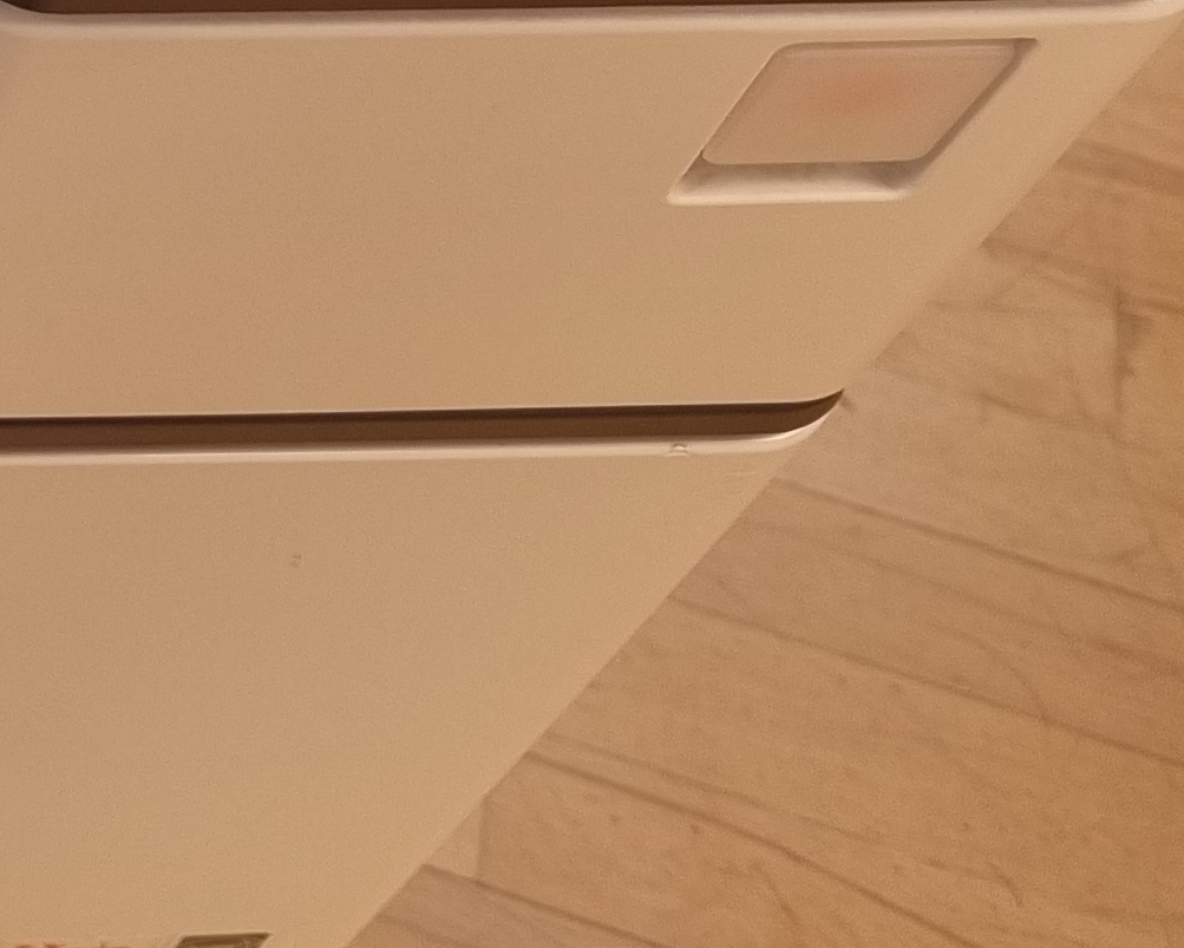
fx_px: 3575
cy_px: -730
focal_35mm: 102
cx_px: -955
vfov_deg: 13.6
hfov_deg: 15.9
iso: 50
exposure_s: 1/62
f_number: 1.8
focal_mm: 5.4
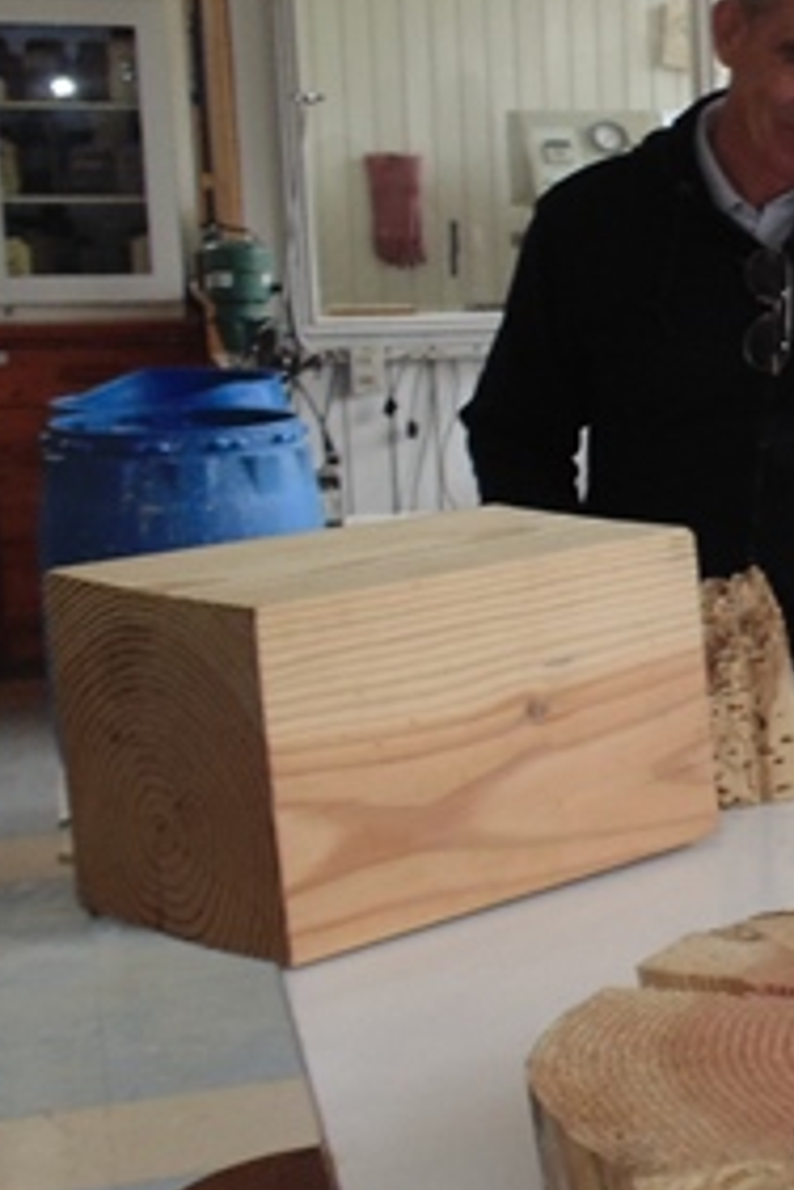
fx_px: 2415
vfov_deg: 27.7
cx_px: 1432
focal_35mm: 73
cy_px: 584
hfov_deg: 15.9
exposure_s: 1/30
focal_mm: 4
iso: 100
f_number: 3.1
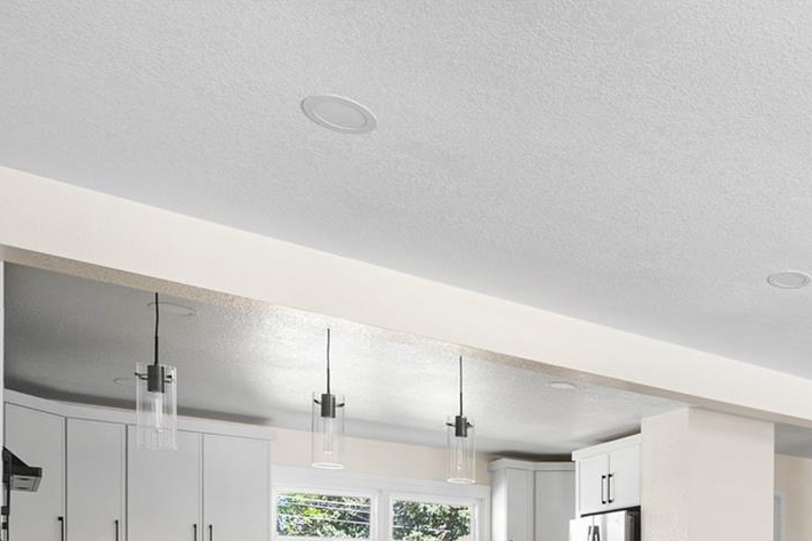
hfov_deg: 44.9
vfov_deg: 31.5
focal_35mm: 37
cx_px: 789
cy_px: 603
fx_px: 837
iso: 200
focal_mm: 16.5
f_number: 8
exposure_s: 1/60
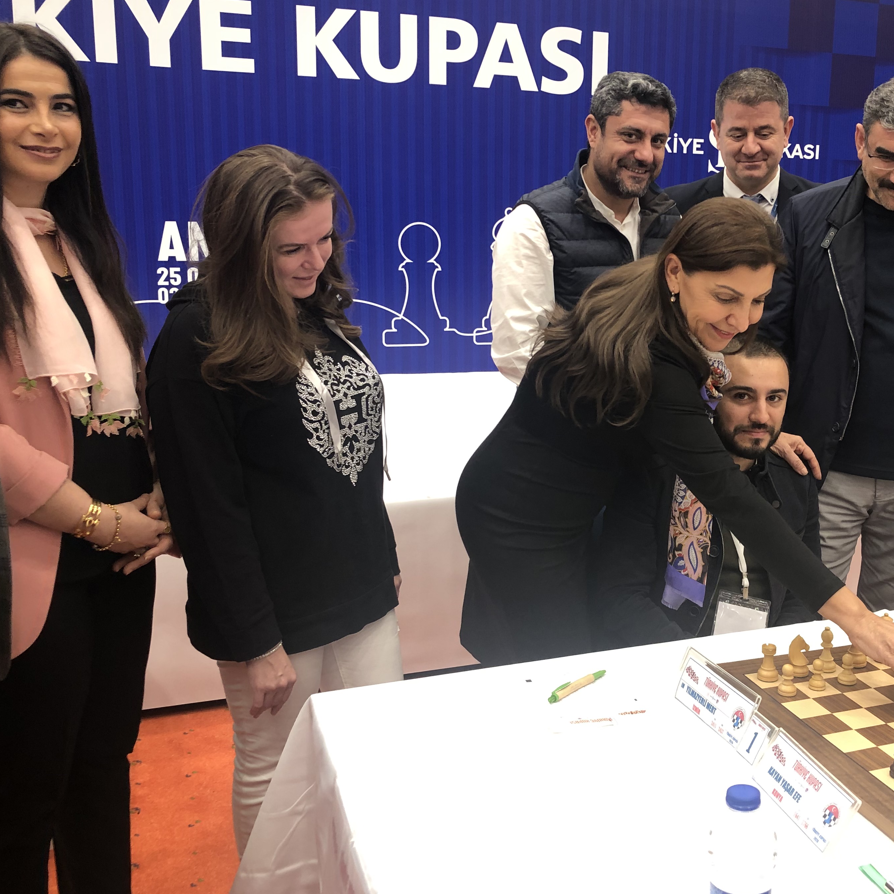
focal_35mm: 37
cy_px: 427
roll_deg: -1.9
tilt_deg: -11.3
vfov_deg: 44.9
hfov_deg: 43.8
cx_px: 640
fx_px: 1081
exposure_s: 1/17
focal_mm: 3.99
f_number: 1.8
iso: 40
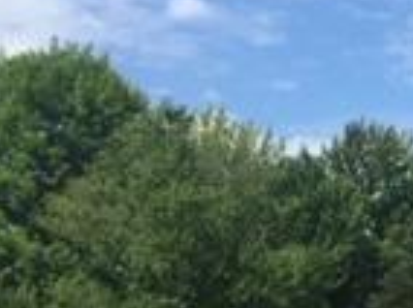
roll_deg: +0.1
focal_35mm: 131
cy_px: 427
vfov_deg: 11.0
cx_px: 756
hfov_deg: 13.5
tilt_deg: +2.8
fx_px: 1560
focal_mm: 4.15
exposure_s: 1/1721
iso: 32
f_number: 2.2
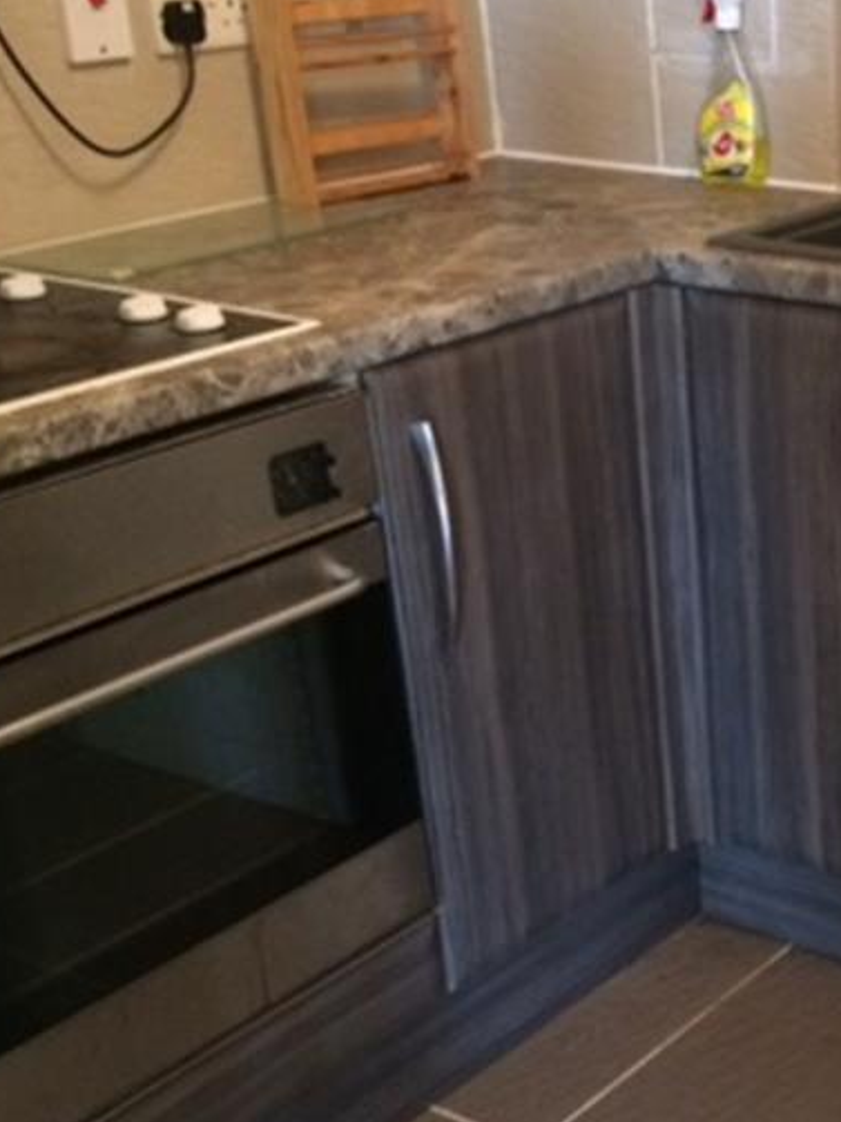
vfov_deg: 32.5
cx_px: 970
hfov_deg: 23.0
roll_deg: -0.5
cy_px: 729
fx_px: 1912
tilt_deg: -26.3
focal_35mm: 59
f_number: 2.2
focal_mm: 4.15
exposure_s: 1/17
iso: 320
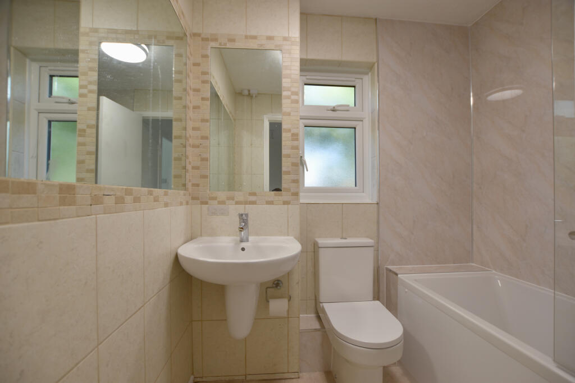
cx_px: 288
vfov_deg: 77.3
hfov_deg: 100.4
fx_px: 240
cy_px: 192
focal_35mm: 15
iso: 100
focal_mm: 10
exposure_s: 1/50
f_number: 3.5
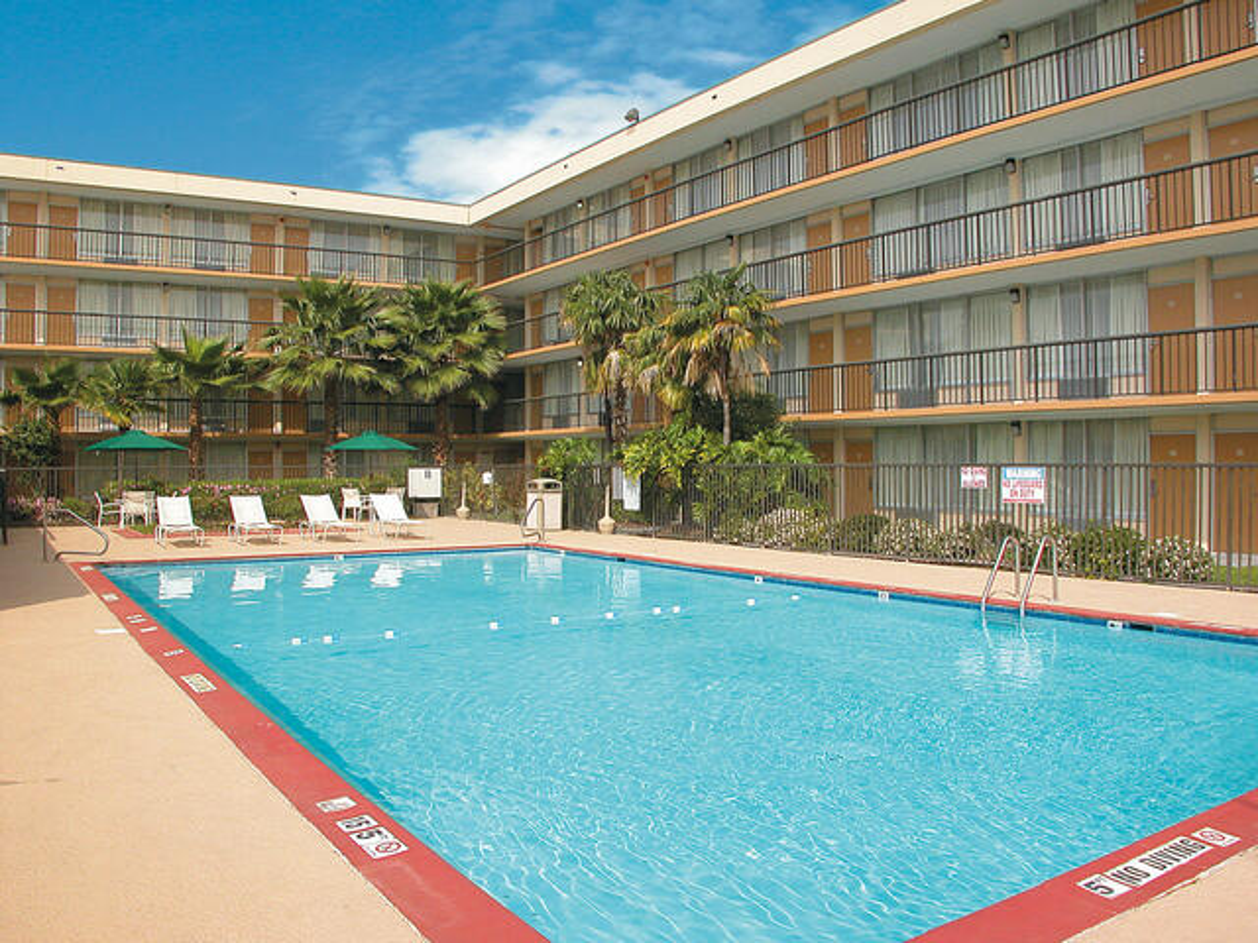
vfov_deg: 40.7
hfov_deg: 52.6
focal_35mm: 35
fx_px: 1272
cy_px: 472
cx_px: 629
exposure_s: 1/469
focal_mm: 8.9
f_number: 6.3
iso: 100
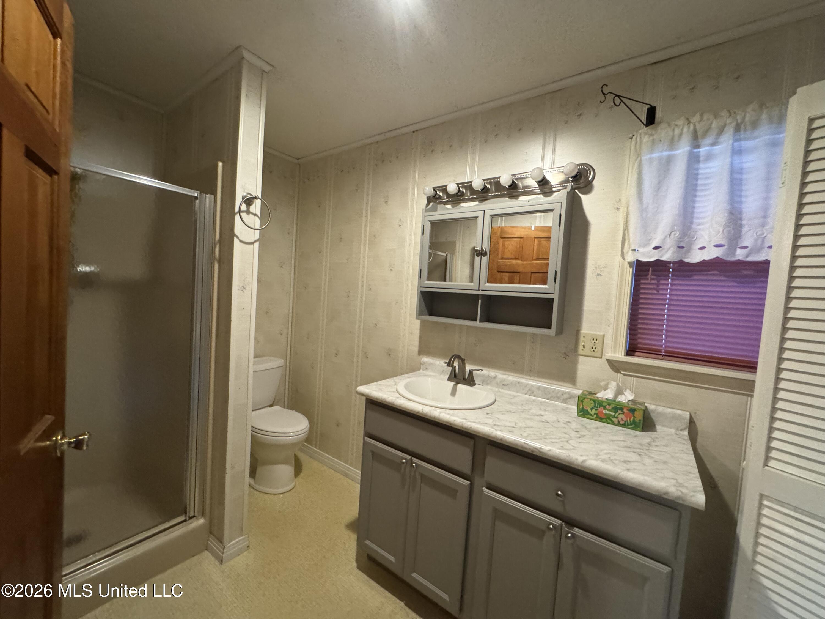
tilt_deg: -3.6
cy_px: 310
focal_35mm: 14
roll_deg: -4.2
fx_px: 334
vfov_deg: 85.7
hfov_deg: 102.1
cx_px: 412
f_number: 2.2
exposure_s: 1/60
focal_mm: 2.22
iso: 800
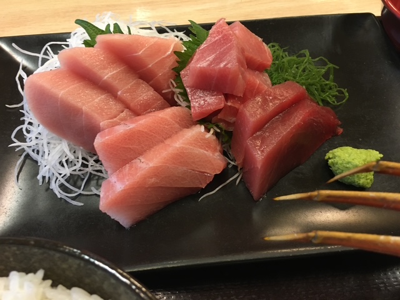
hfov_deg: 61.7
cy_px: 150
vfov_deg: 48.2
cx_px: 200
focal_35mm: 29
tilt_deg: -59.0
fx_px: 335
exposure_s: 1/33
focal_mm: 4.15
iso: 160
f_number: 2.2
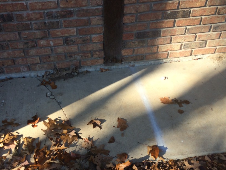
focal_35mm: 36
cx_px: 98
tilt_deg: -48.3
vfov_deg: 39.6
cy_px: 97
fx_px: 235
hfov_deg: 51.2
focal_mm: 4.15
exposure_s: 1/456
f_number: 2.2
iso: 32
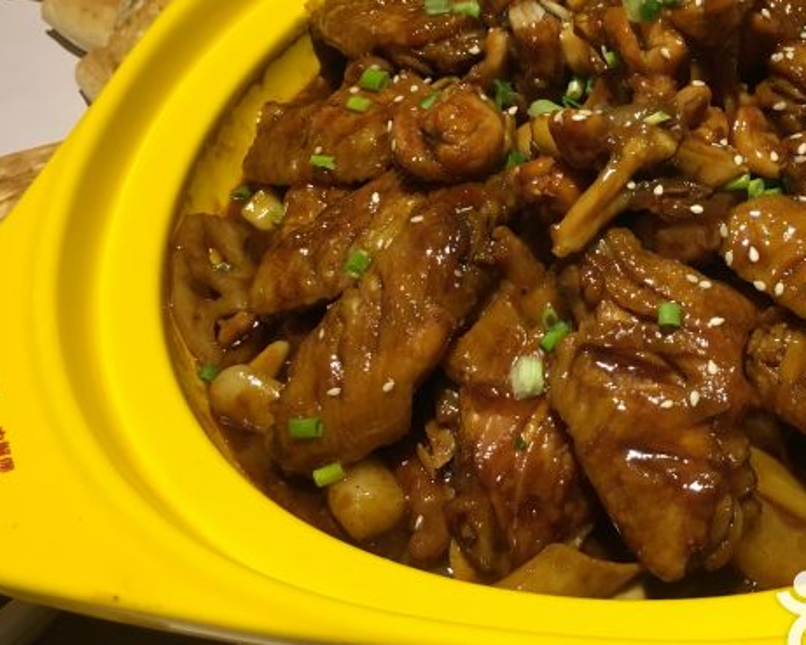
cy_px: 244
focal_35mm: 43
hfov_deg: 41.6
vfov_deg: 34.7
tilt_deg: -48.1
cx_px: 603
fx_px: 1026
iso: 125
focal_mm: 4.15
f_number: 2.2
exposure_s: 1/33
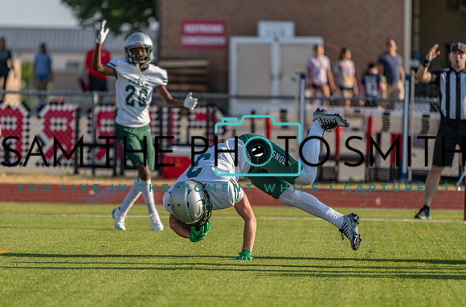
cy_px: 166
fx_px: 5401
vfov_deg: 3.3
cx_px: 217
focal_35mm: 419
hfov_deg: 4.9
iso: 320
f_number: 5.6
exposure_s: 1/1250
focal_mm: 391
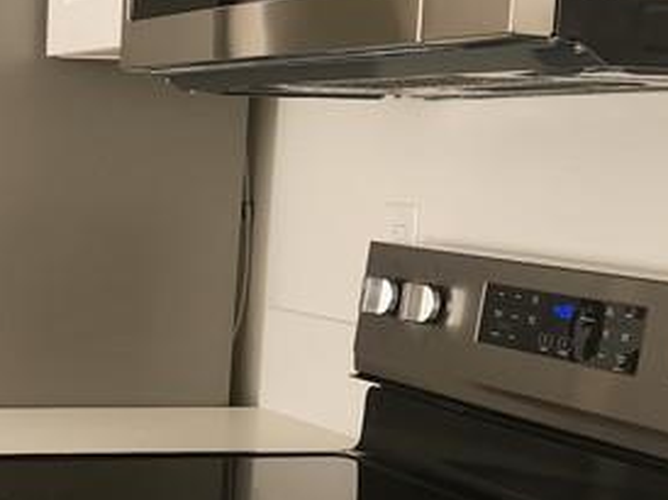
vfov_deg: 17.0
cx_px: -83
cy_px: 410
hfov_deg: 21.5
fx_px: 1658
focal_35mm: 86
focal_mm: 5.4
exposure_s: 1/180
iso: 100
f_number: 1.8
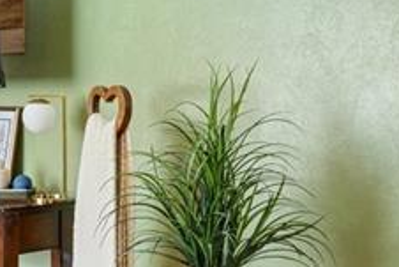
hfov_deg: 27.8
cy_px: 94
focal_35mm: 68
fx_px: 754
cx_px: -4
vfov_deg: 20.0
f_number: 11
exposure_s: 4
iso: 100
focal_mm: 15
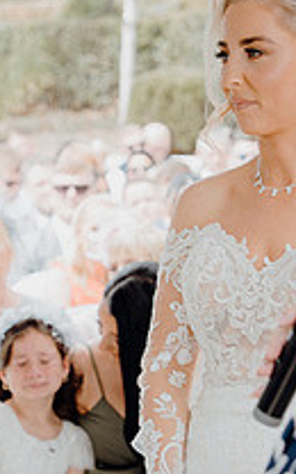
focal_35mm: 156
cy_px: 320
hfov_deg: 8.4
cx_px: 82
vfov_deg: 13.4
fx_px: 2014
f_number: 3.5
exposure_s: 1/200
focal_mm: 55
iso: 125
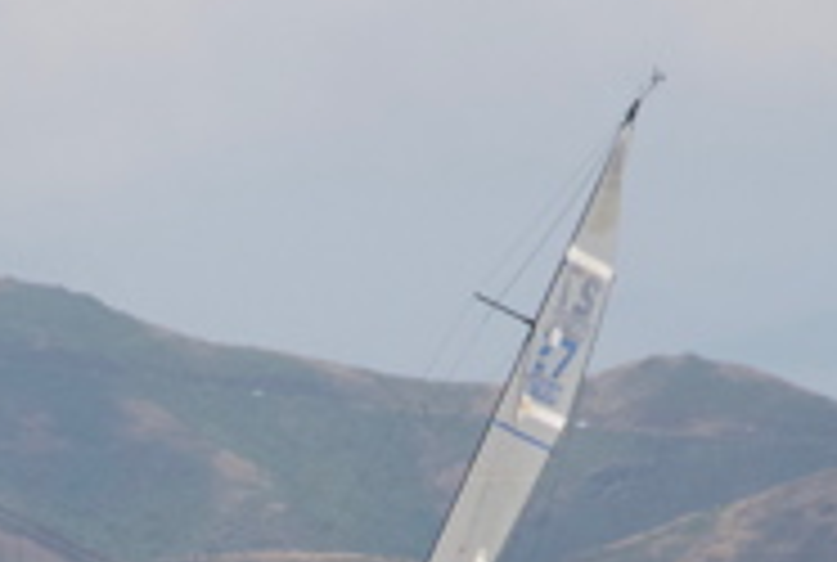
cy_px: 665
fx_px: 21954
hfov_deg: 2.2
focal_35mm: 942
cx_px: 407
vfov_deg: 1.5
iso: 800
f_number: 5.6
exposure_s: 1/4000
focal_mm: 200
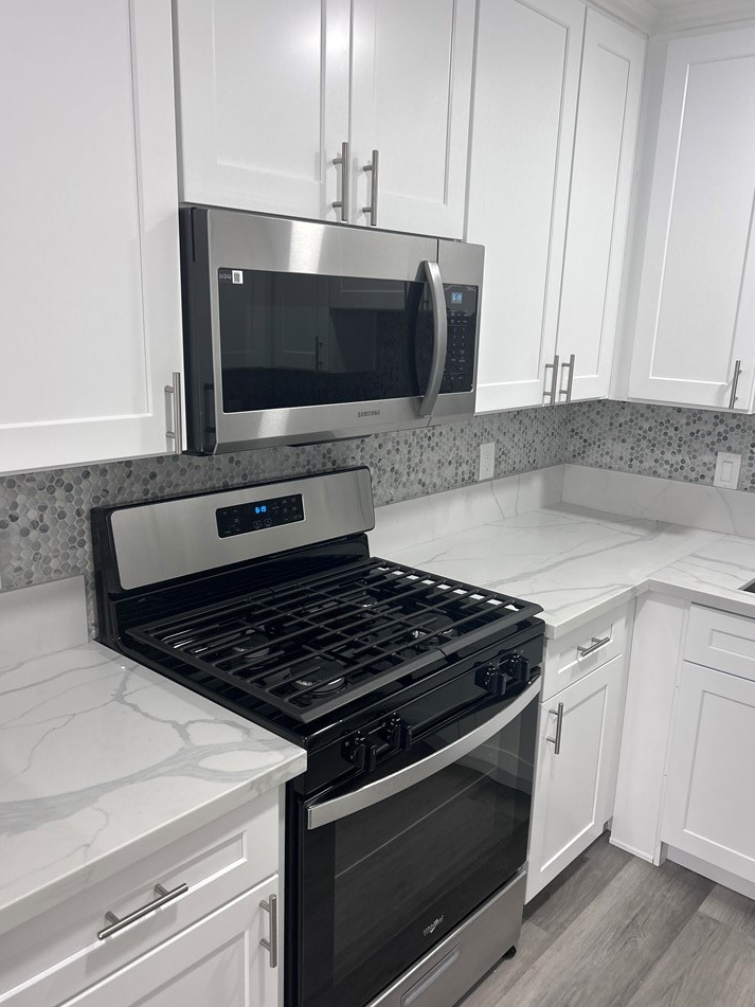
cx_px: 403
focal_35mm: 28
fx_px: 814
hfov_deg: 49.7
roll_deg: -2.2
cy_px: 523
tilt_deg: -14.7
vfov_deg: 63.4
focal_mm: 5.7
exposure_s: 1/120
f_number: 1.5
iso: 125
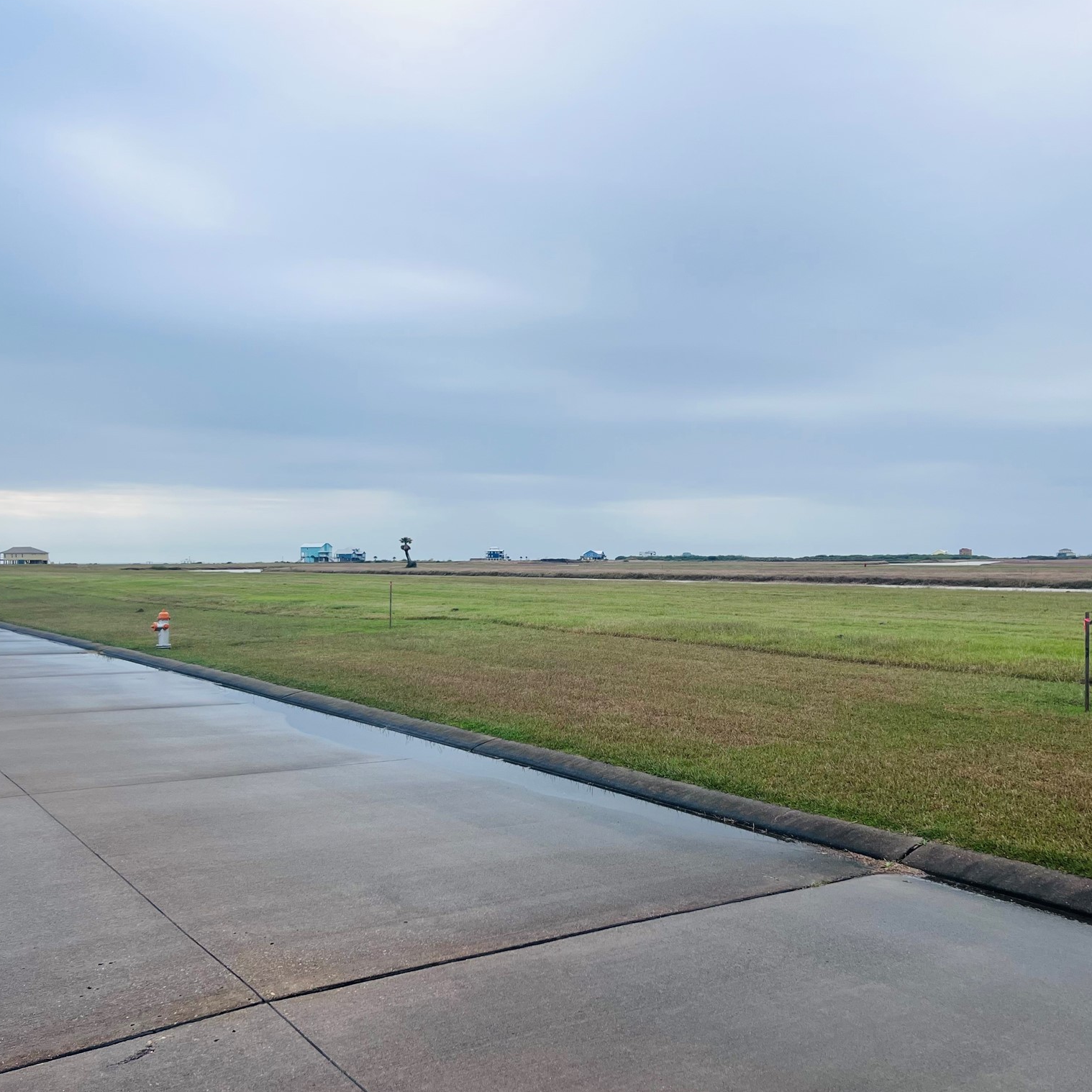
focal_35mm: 31
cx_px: 545
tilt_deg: -0.2
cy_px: 547
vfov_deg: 52.5
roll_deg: +0.5
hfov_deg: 52.5
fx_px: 1106
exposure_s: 1/3356
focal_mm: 5.7
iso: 50
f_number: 1.5
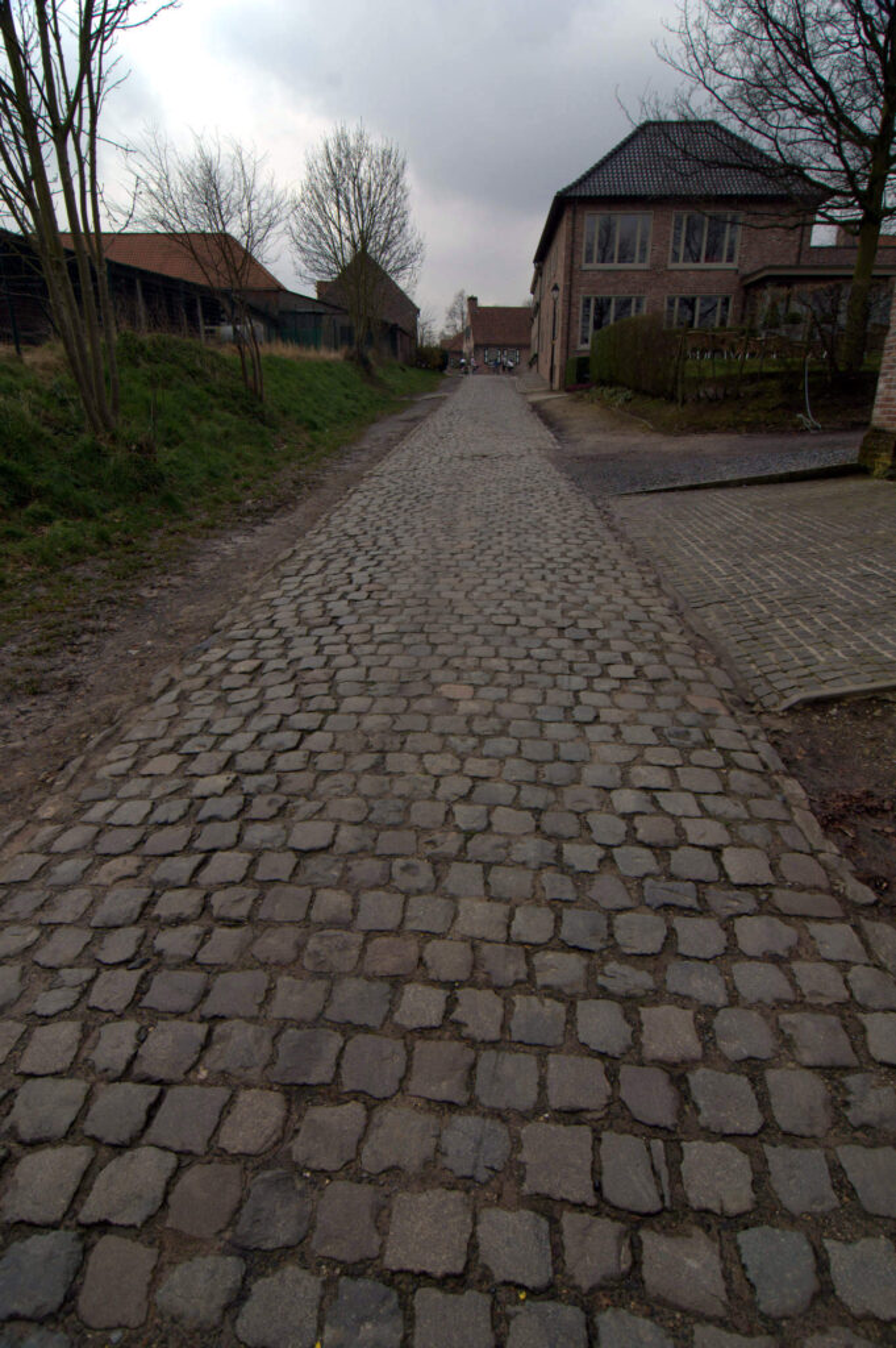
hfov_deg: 67.3
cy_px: 674
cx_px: 448
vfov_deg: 90.0
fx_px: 673
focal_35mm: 18
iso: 200
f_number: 8
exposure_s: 1/250
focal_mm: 12
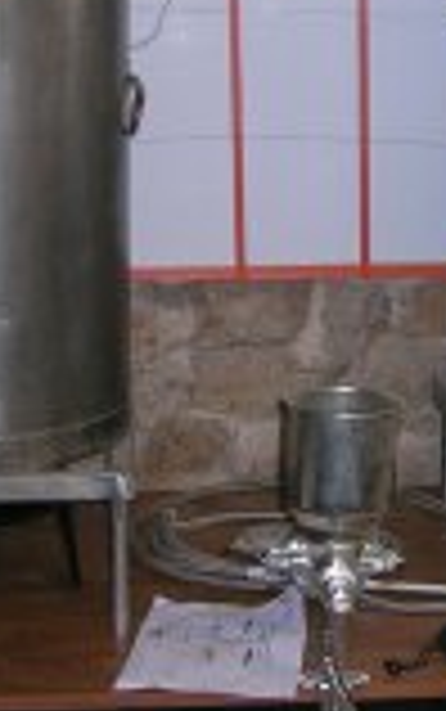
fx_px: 1825
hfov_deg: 13.8
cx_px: 405
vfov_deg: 22.1
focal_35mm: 94
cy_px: 392
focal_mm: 5.4
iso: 75
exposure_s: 1/60.1
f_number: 2.8
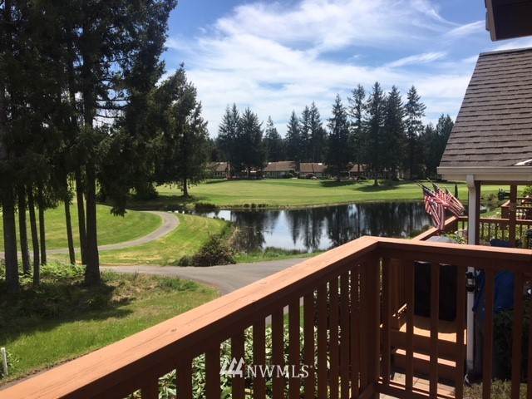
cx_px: 266
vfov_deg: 48.2
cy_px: 200
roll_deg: +0.5
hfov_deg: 61.7
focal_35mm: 29
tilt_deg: -4.1
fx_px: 446
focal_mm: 4.15
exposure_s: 1/2024
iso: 25
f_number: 2.2
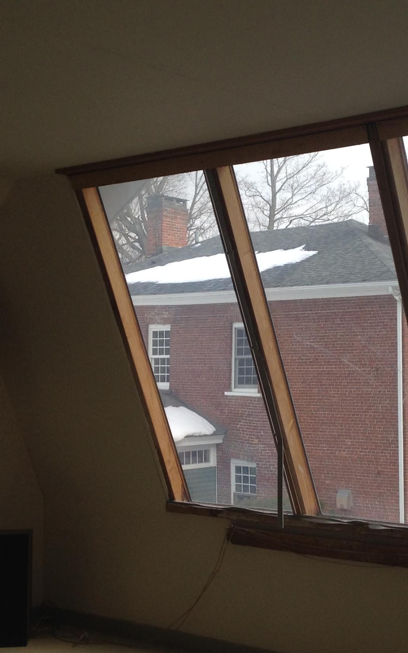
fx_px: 1103
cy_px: 352
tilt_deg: -1.8
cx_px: 321
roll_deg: +0.8
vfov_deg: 33.0
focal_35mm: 62
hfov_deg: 20.7
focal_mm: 4.12
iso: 50
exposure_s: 1/536
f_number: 2.4
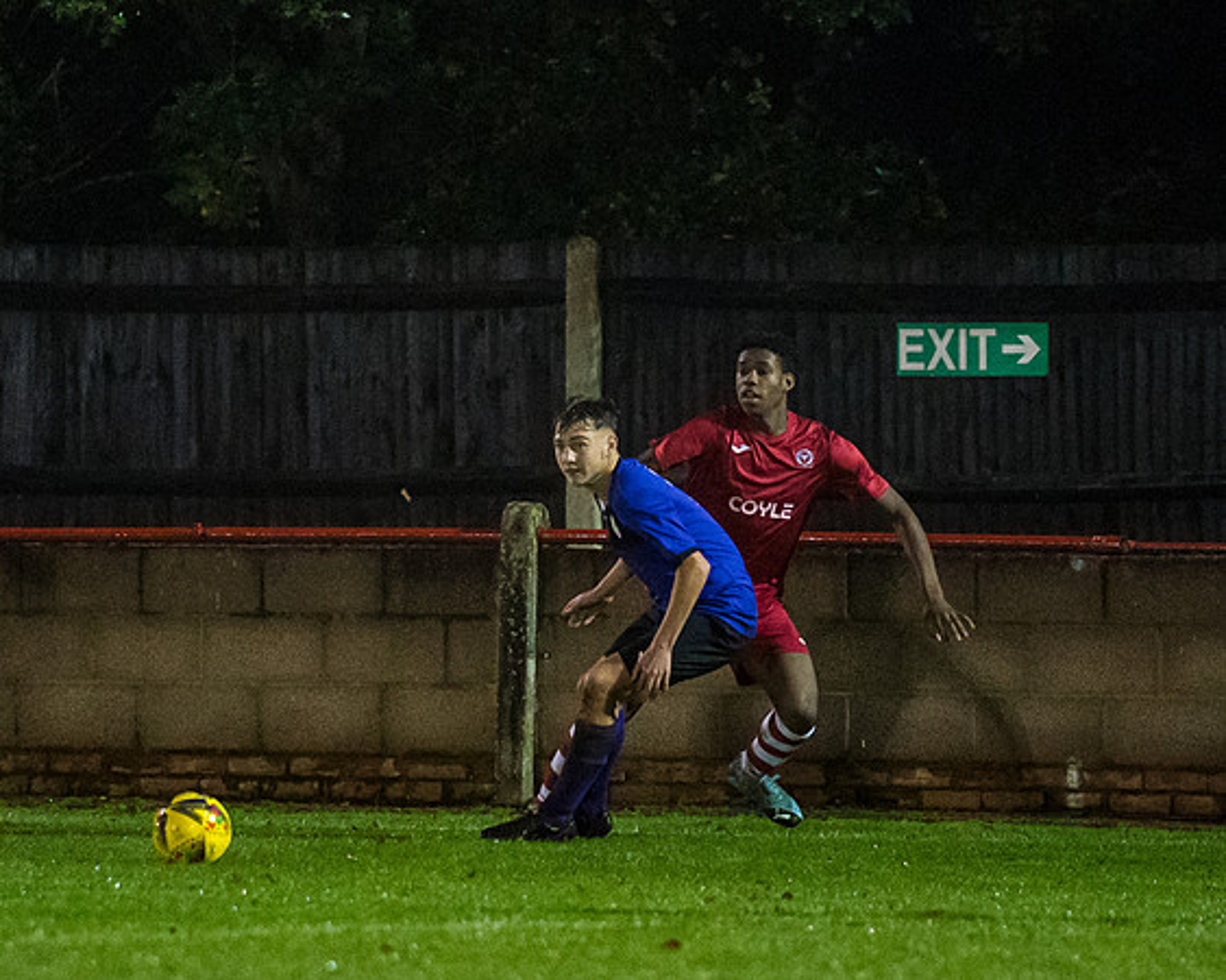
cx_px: 553
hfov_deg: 3.9
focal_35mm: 494
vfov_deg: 3.1
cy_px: 412
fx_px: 17902
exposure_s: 1/1250
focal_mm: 200
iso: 6400
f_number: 2.8
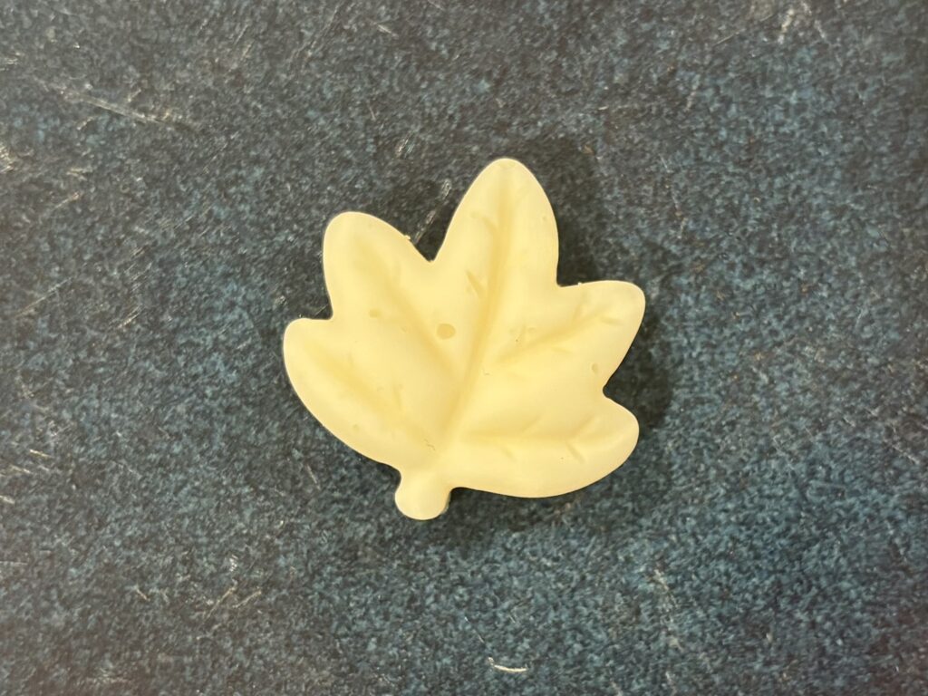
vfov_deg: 53.1
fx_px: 697
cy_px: 348
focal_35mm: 26
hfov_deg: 67.3
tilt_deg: -88.4
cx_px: 464
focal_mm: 5.96
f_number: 1.6
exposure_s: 1/60
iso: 320
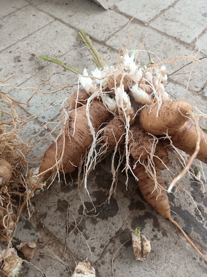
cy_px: 138
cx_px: 104
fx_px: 215
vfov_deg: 65.3
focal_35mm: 27
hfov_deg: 51.3
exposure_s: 1/100
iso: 774
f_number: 1.8
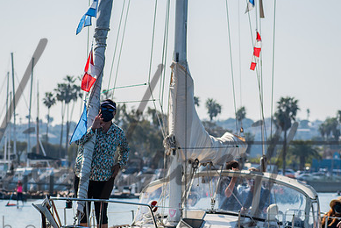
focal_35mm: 246
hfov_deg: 8.4
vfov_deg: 5.6
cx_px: 173
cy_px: 164
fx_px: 2332
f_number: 5.6
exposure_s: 1/500
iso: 100
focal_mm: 110
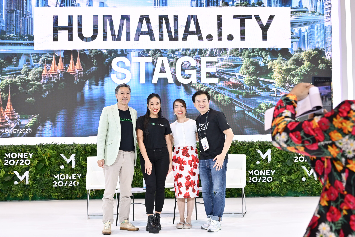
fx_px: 493
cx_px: 178
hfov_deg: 39.6
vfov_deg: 27.0
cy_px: 118
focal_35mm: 50
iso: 640
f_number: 4
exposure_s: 1/200
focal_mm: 33.5
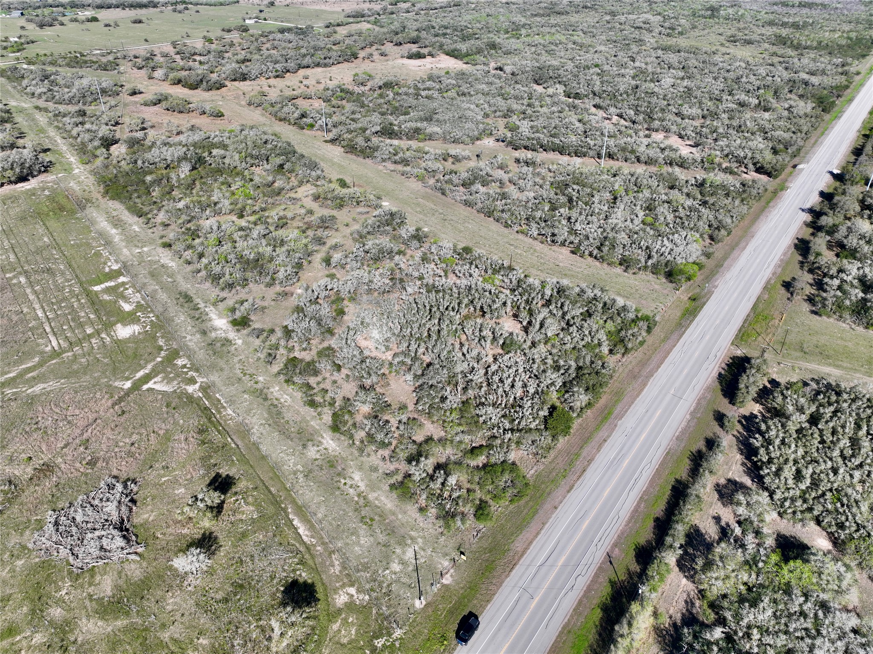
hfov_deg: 71.6
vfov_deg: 56.8
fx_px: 605
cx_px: 436
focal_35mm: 24
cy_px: 327
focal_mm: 12.29
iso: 100
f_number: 2.8
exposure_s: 1/1000
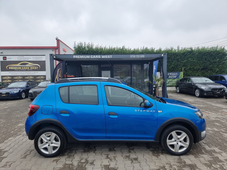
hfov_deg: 71.6
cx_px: 114
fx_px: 157
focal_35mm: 24
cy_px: 85
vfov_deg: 56.8
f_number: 1.8
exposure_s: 1/216
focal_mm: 6.7
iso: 50
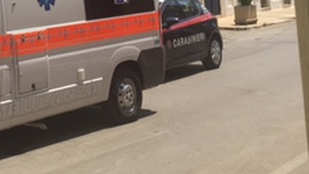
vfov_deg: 12.7
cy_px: -111
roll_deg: +2.0
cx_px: -34
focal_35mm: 89
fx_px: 730
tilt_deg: +6.3
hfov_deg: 22.5
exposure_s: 1/1709
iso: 25
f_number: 2.2
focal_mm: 4.15
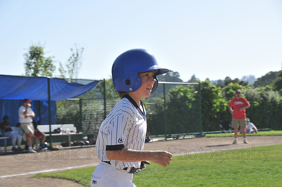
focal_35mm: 93
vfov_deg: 14.7
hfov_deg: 21.9
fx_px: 727
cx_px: 141
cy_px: 94
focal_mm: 62
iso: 200
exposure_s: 1/500
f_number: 8
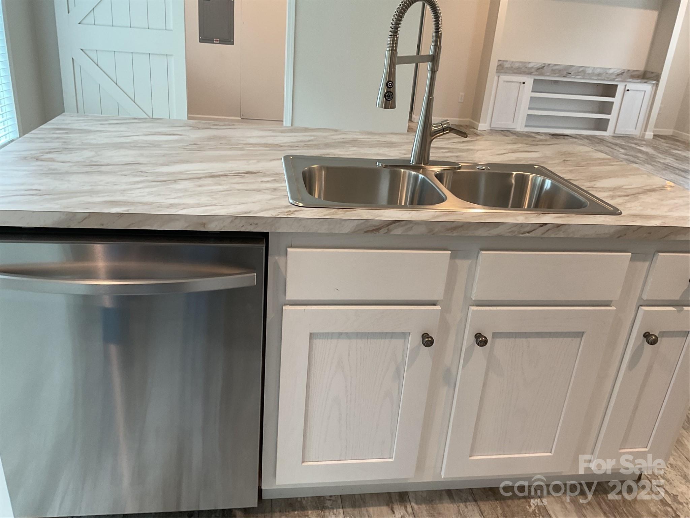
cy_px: 259
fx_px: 578
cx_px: 345
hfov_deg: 61.7
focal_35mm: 29
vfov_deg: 48.2
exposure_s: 1/60
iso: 50
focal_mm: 3
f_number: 1.8
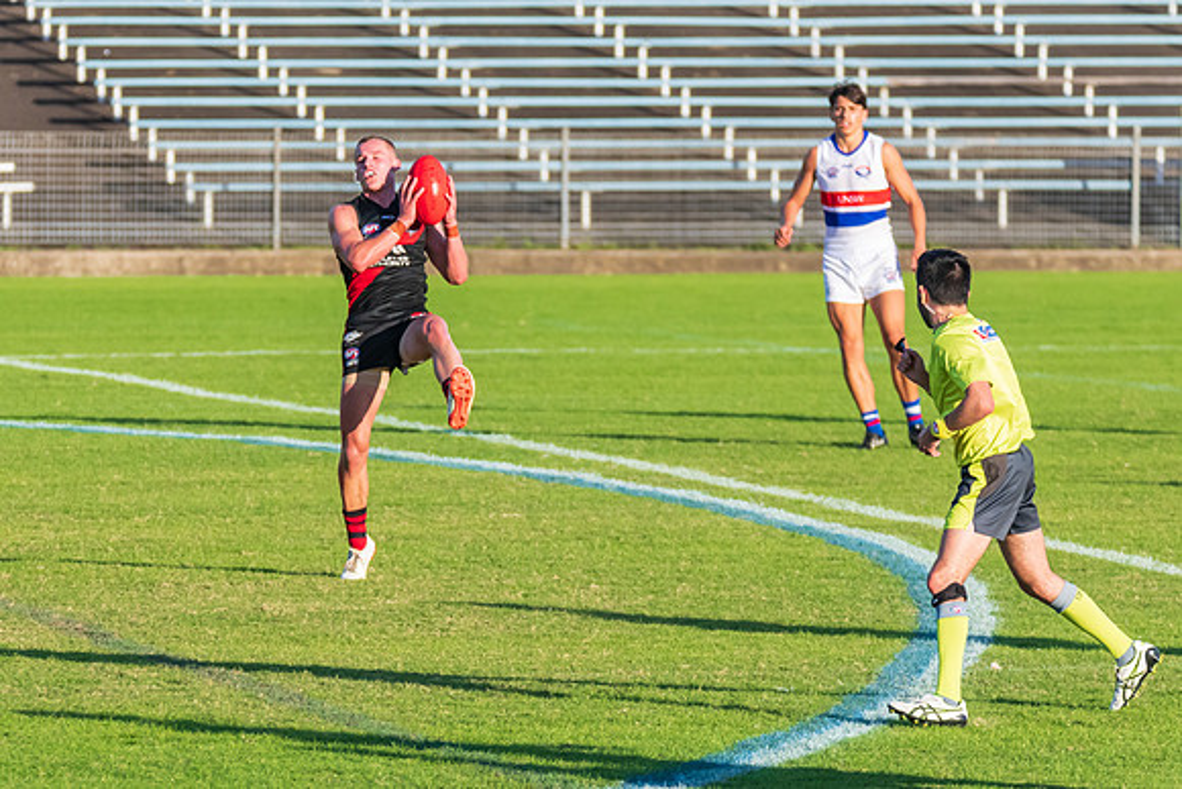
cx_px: 410
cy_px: 357
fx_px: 16635
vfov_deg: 2.7
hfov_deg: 4.1
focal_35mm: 507
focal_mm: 280
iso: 1000
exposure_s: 1/2500
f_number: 5.6
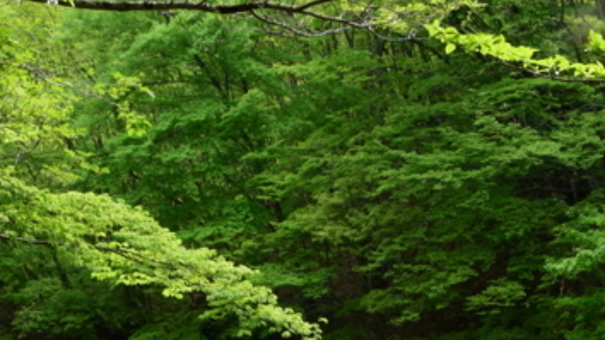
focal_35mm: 96
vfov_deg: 11.3
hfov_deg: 22.2
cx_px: 428
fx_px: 1532
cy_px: 712
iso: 800
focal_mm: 21
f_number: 7.1
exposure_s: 1/800
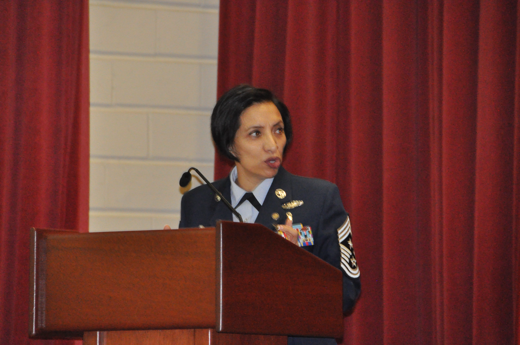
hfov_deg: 6.9
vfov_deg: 4.6
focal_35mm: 300
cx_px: 260
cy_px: 172
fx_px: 4328
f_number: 5.6
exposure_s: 1/60
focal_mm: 200
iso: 3200
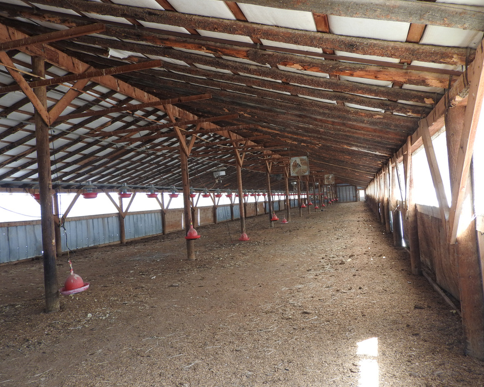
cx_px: 259
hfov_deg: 66.0
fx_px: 372
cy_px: 200
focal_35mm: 26
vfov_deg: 54.9
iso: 100
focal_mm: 4.3
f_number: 3.3
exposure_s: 1/30
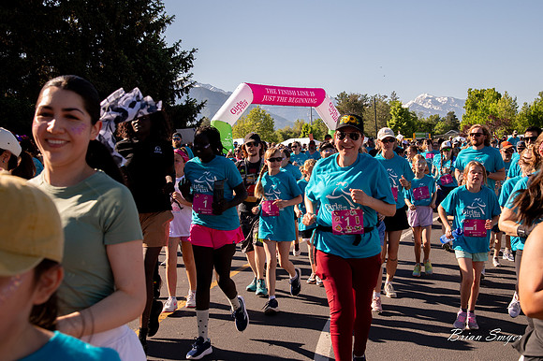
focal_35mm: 54
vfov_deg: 25.2
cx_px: 295
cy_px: 165
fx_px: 807
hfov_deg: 37.2
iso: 800
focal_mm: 48
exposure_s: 1/1000
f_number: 8
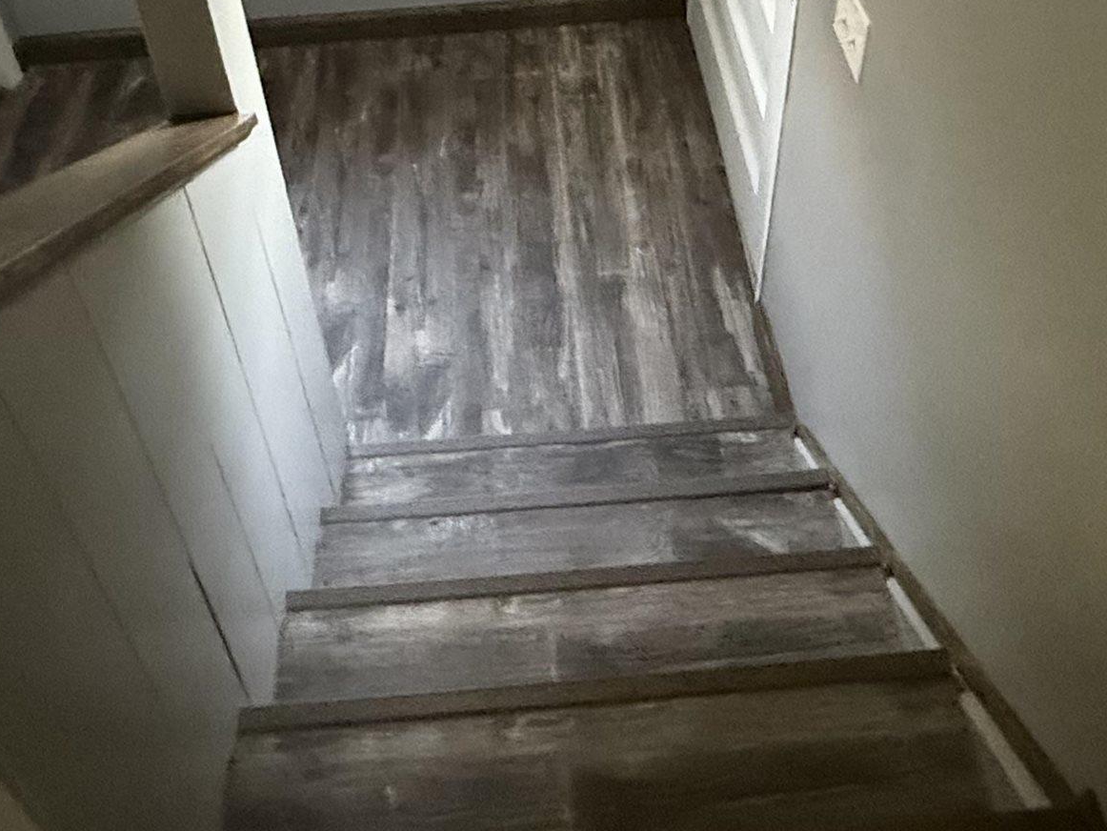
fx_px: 1183
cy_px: -145
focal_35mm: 37
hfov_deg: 50.1
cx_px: 535
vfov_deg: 32.5
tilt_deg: -34.0
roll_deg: +3.3
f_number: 2.2
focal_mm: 2.22
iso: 1000
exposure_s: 1/60
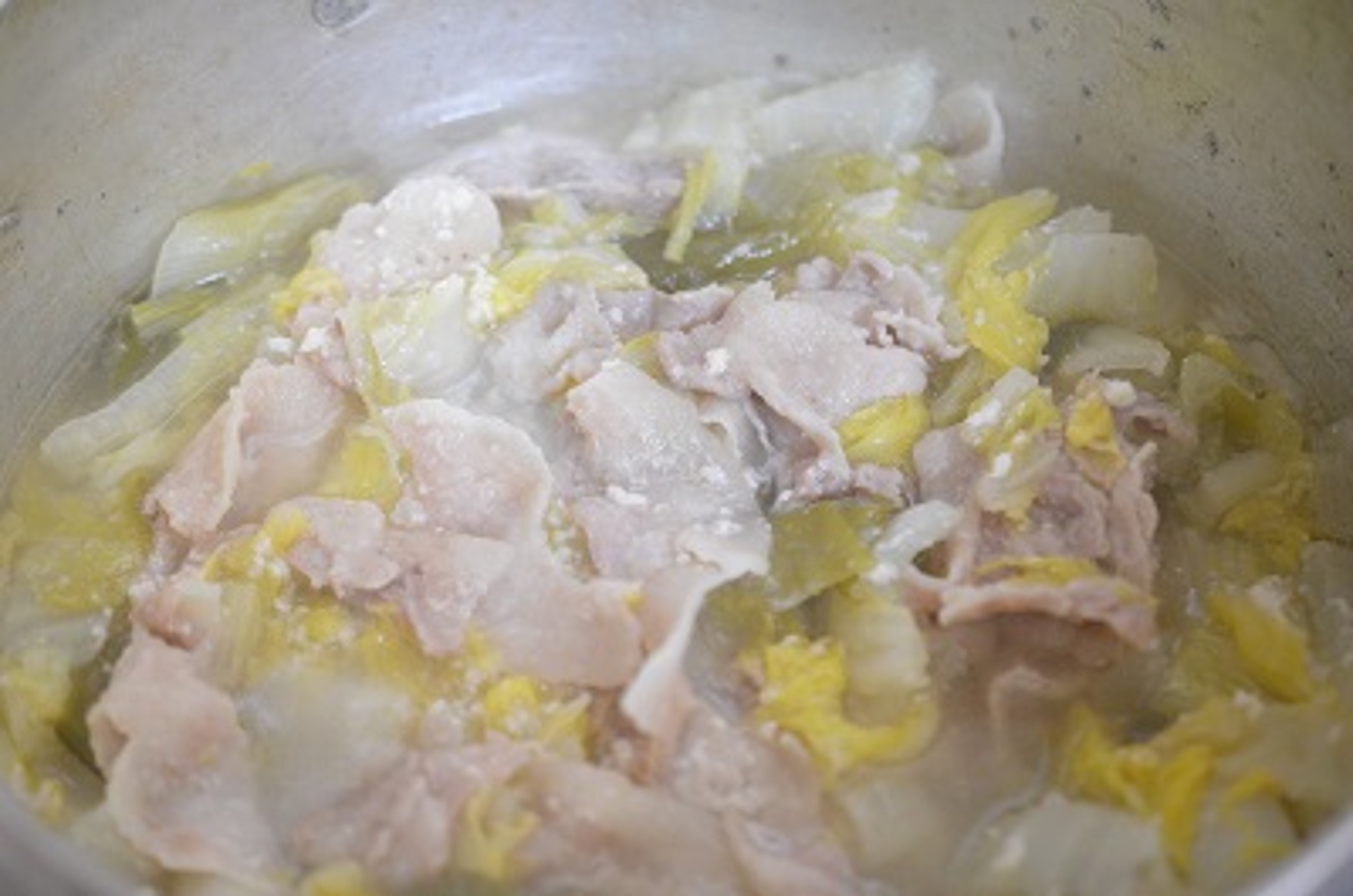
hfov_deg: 33.5
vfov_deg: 22.5
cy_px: 448
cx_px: 676
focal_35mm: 60
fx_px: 2250
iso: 2000
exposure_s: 1/60
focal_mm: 40
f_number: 3
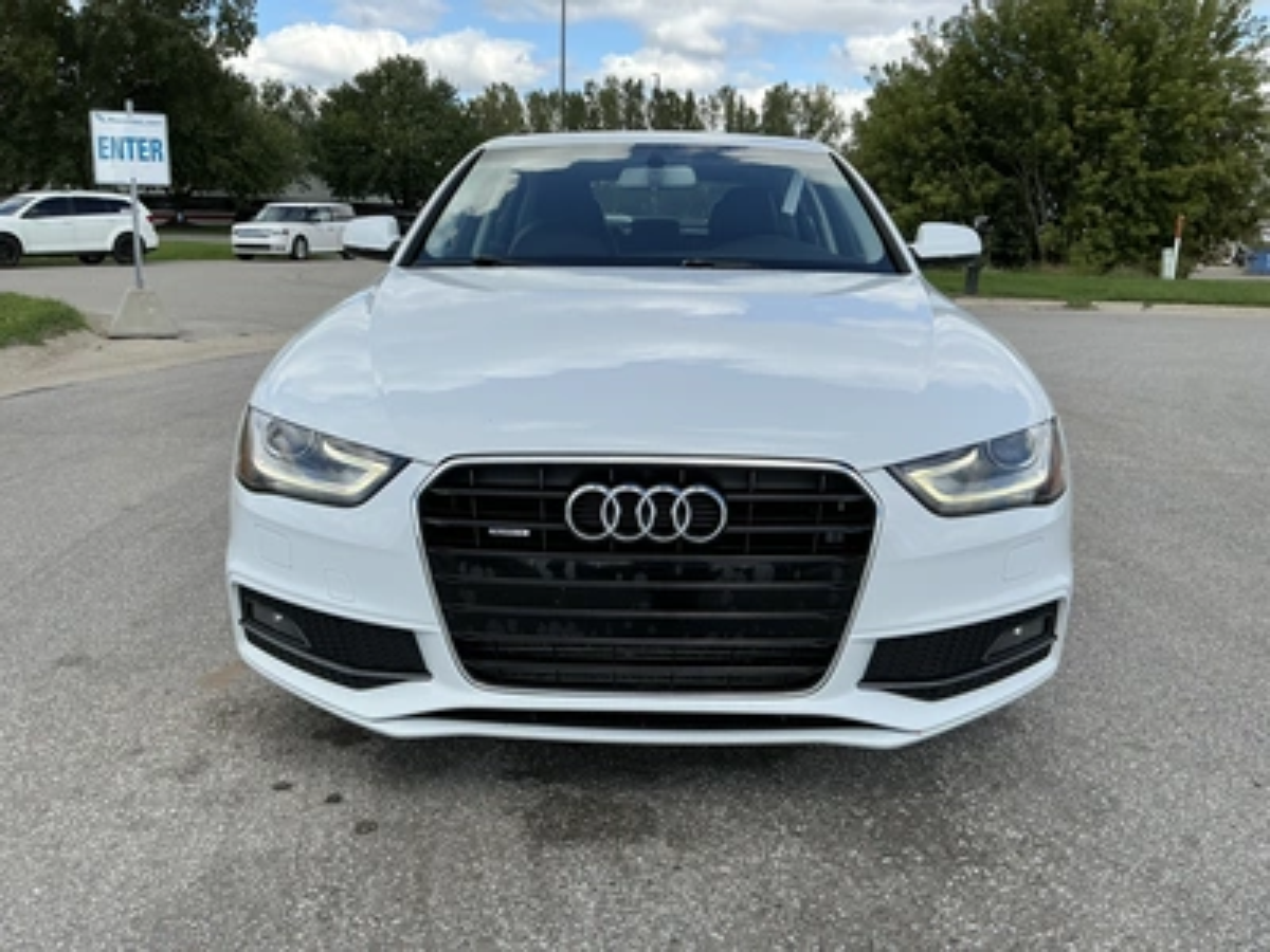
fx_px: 1027
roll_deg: -1.5
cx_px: 635
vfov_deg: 49.7
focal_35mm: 28
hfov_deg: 63.4
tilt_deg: -11.4
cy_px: 476
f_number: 1.8
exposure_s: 1/1786
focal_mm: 3
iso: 25
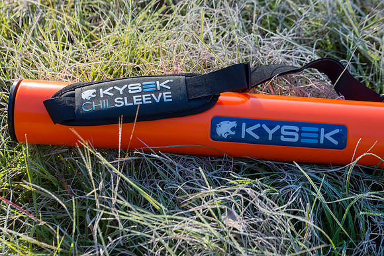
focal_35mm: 95
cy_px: 128
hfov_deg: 21.5
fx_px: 1013
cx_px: 192
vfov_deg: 14.4
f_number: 7.1
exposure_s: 1/500
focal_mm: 95
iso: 800
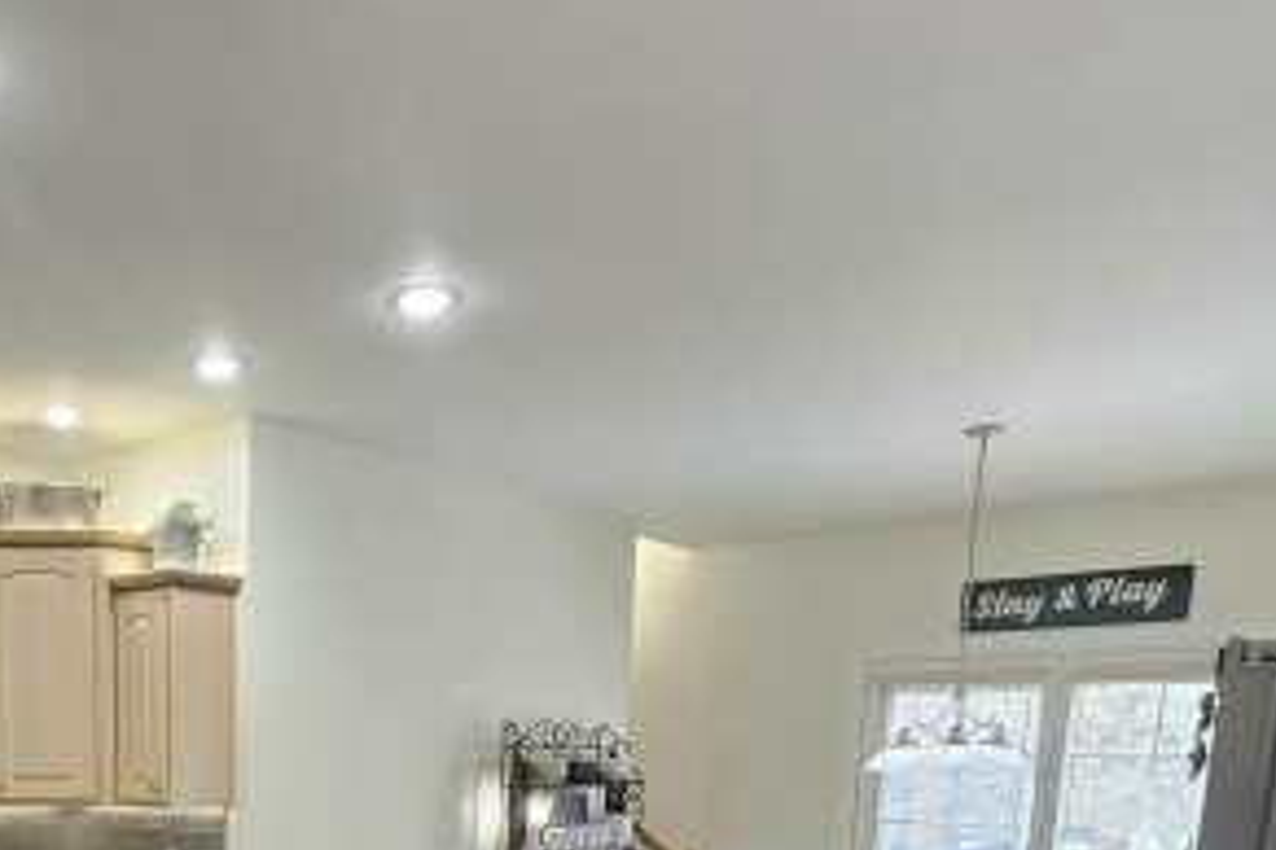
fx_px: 1099
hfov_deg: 55.8
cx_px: 248
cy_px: 938
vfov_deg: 35.9
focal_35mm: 31
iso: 200
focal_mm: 1.74
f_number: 2.2
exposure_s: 1/60
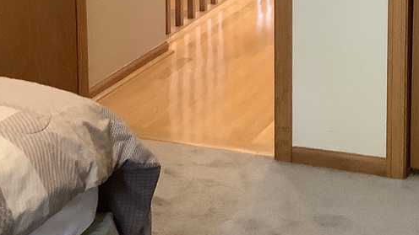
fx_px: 1089
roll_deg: -0.2
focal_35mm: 98
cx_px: 346
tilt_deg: -11.3
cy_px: -106
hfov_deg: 21.5
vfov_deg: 11.9
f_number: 2.4
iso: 250
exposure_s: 1/33
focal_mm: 3.3
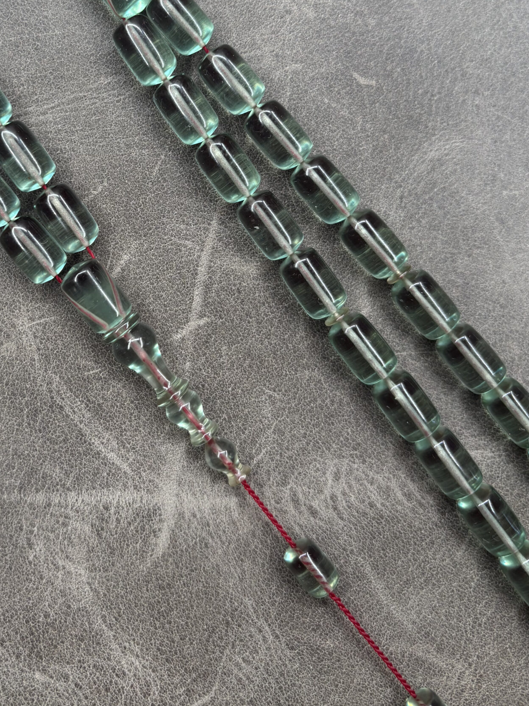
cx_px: 149
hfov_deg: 35.4
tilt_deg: -88.0
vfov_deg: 45.7
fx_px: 815
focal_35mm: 40
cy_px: 210
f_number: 1.6
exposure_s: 1/100
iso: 80
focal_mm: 5.96
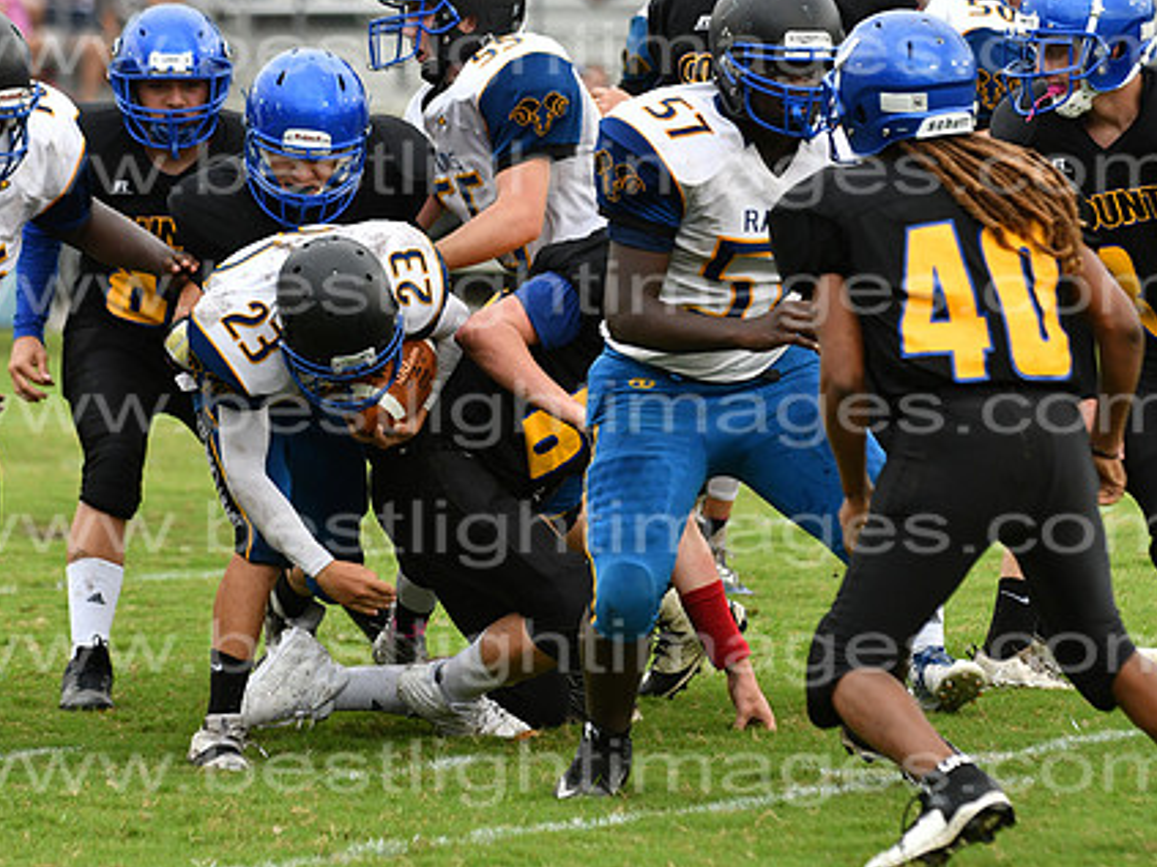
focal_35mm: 277
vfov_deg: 5.4
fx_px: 9256
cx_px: 563
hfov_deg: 7.2
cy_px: 354
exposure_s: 1/2500
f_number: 3.5
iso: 800
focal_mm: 140
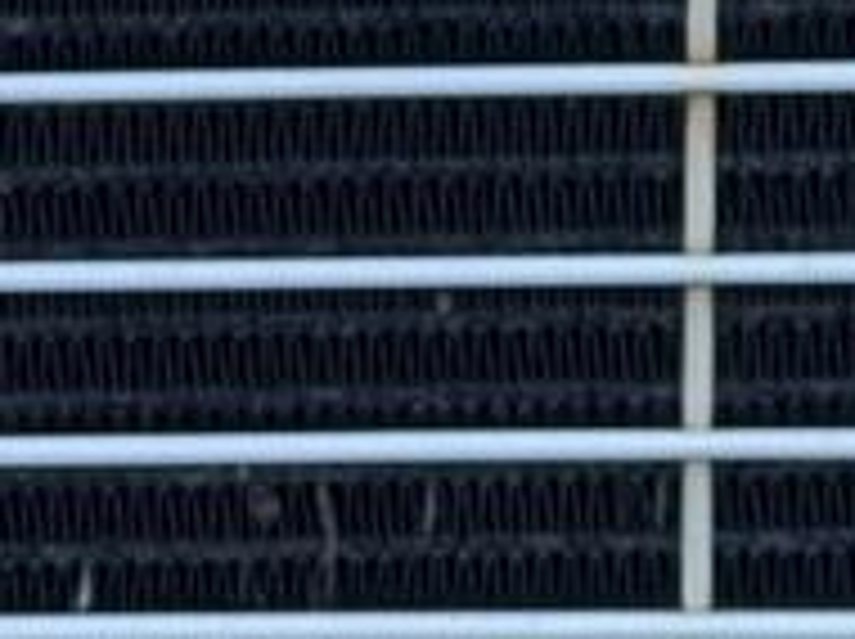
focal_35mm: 324
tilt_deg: -8.4
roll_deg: +0.6
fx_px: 7993
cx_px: -738
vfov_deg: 4.5
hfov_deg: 6.0
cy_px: -846
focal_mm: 6.76
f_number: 1.78
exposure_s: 1/888
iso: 64
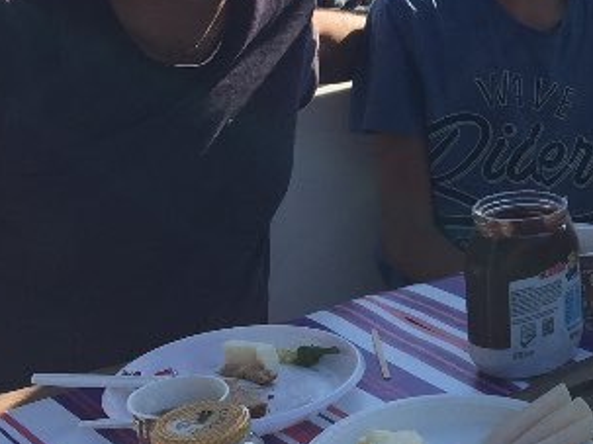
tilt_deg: -15.6
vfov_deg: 15.1
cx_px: 726
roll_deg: -1.0
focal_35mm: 98
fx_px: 1678
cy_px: 192
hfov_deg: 18.9
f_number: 2.2
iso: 32
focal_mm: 4.15
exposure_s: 1/964
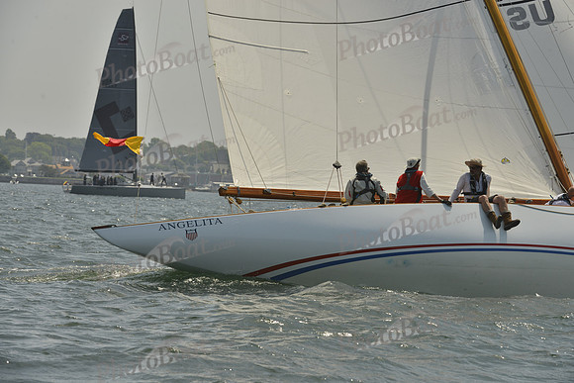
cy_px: 192
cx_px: 287
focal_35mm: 200
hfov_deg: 10.3
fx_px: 3189
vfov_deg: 6.9
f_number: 10
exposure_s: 1/1000
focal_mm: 200
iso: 280
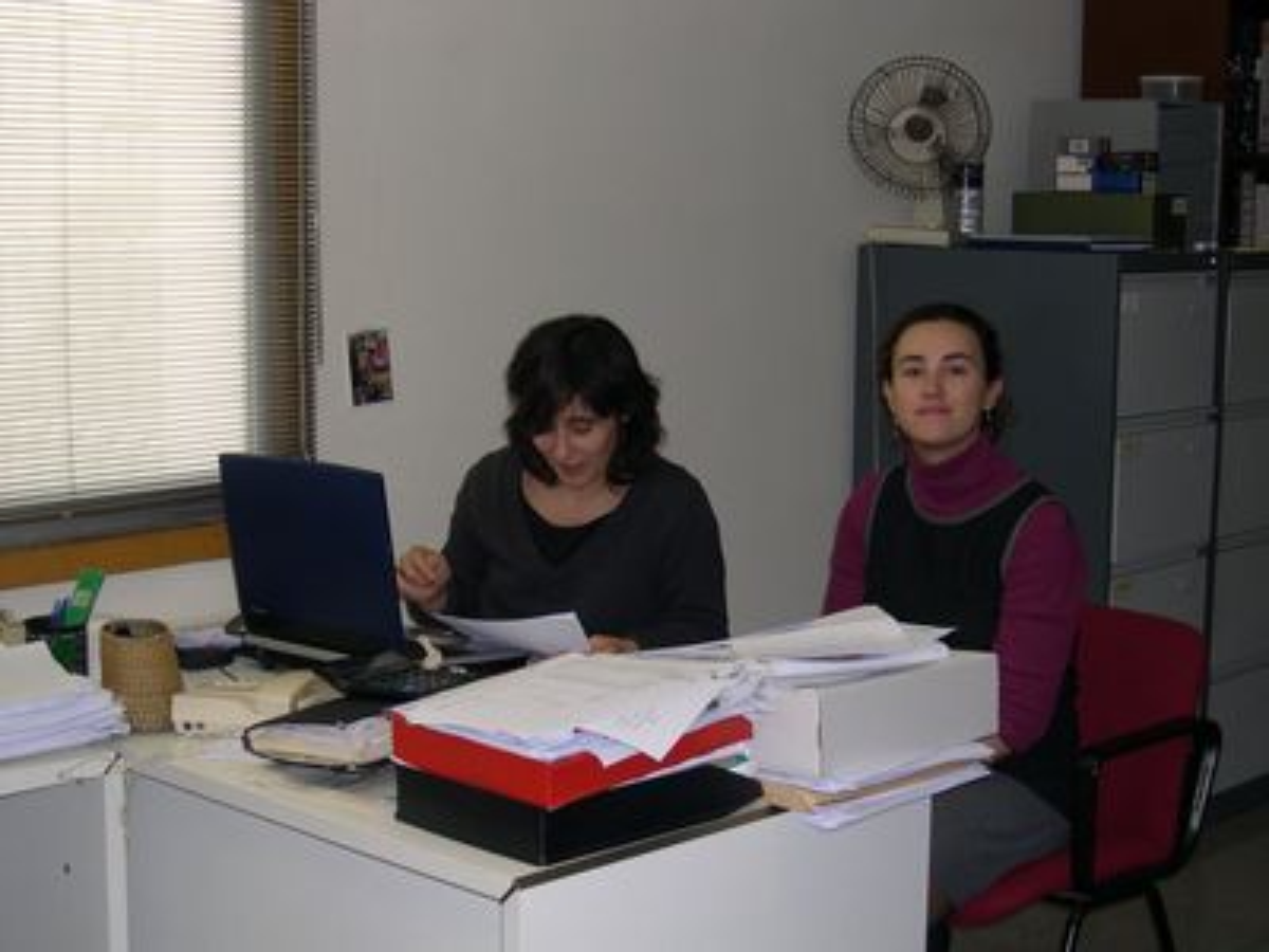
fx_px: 2090
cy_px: 476
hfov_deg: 33.8
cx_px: 634
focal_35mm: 57
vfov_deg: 25.7
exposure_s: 1/60
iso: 122
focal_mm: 12.2
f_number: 3.4
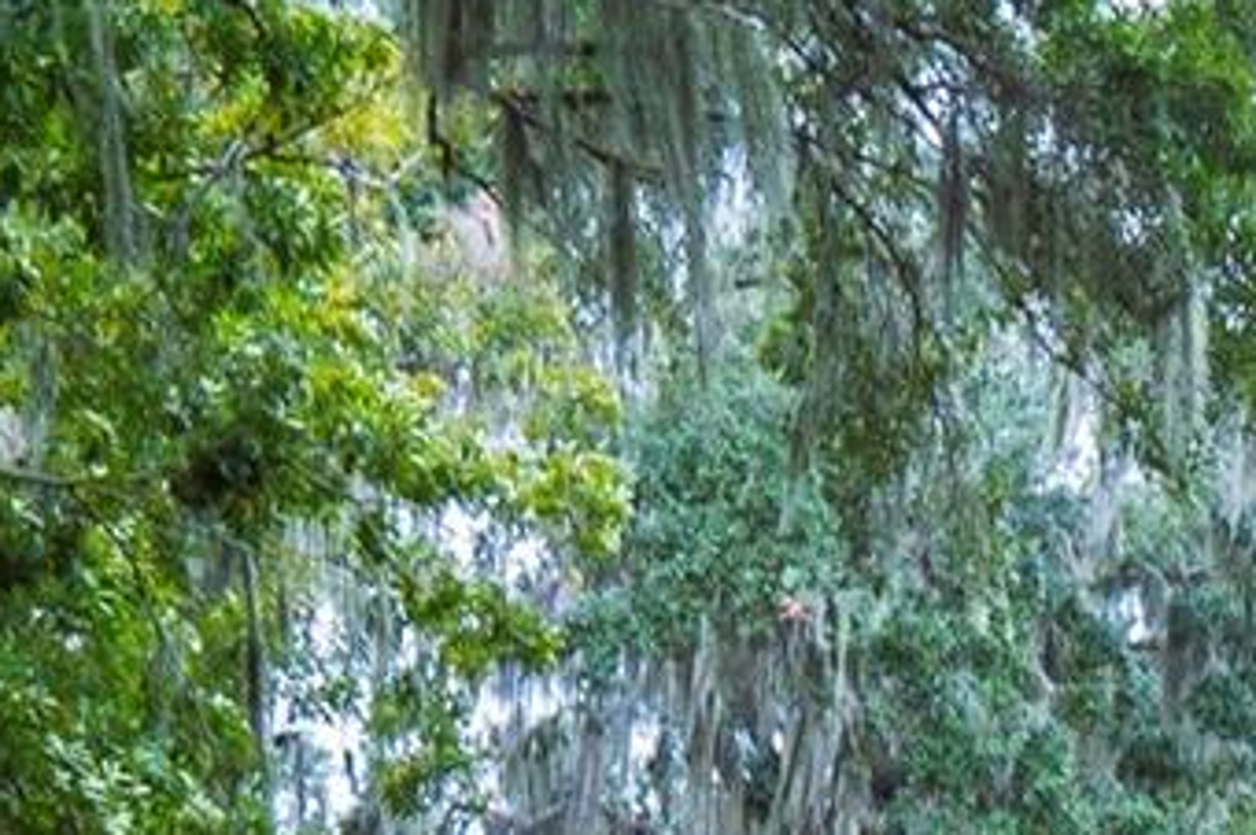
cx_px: 1522
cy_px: 1818
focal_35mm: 113
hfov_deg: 17.3
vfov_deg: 10.8
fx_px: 3939
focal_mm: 16
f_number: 10
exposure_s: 1/15
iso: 400
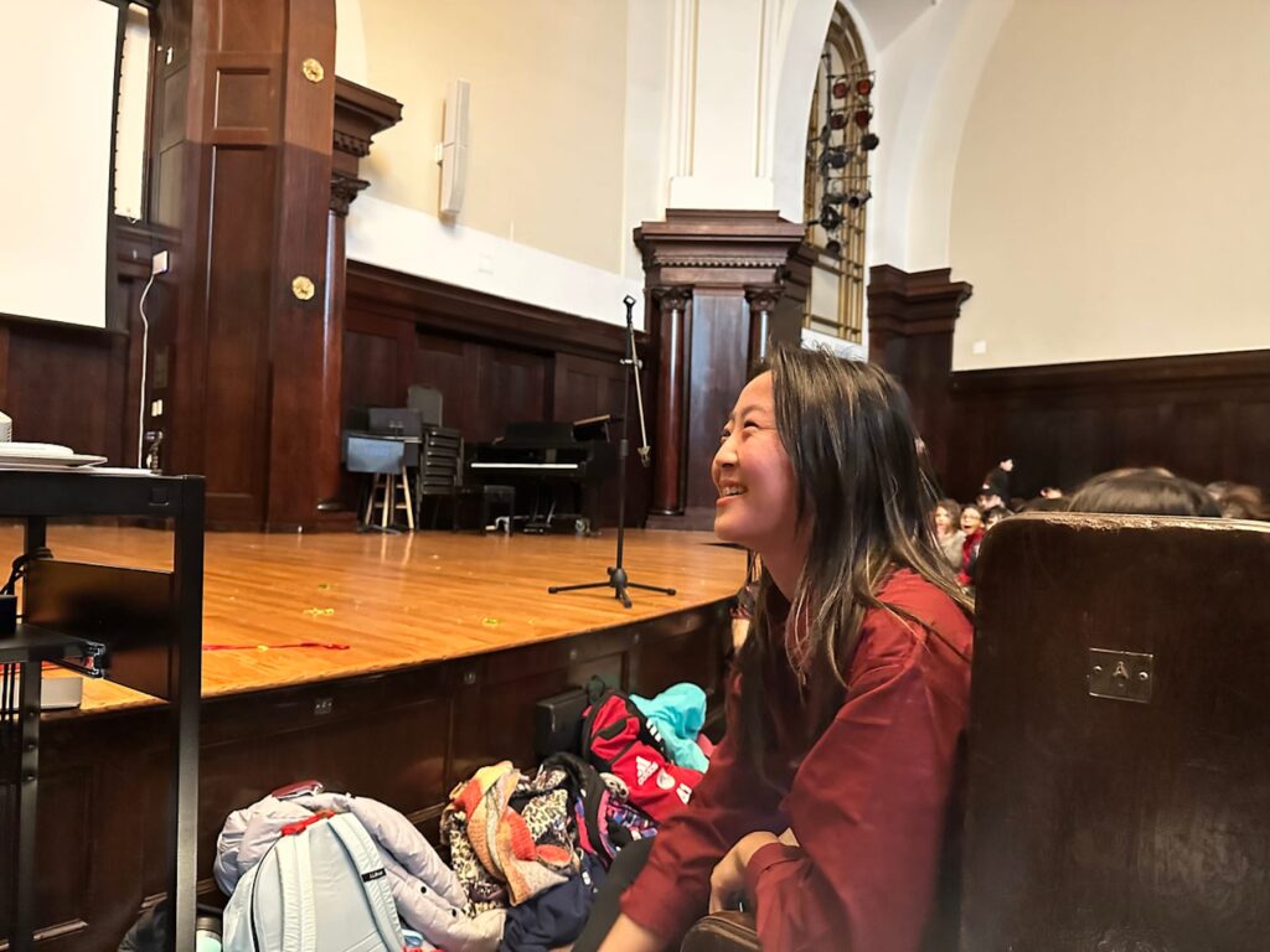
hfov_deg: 71.6
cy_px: 476
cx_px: 635
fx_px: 881
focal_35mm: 24
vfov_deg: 56.8
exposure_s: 1/30
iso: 1250
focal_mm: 6.86
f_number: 1.78
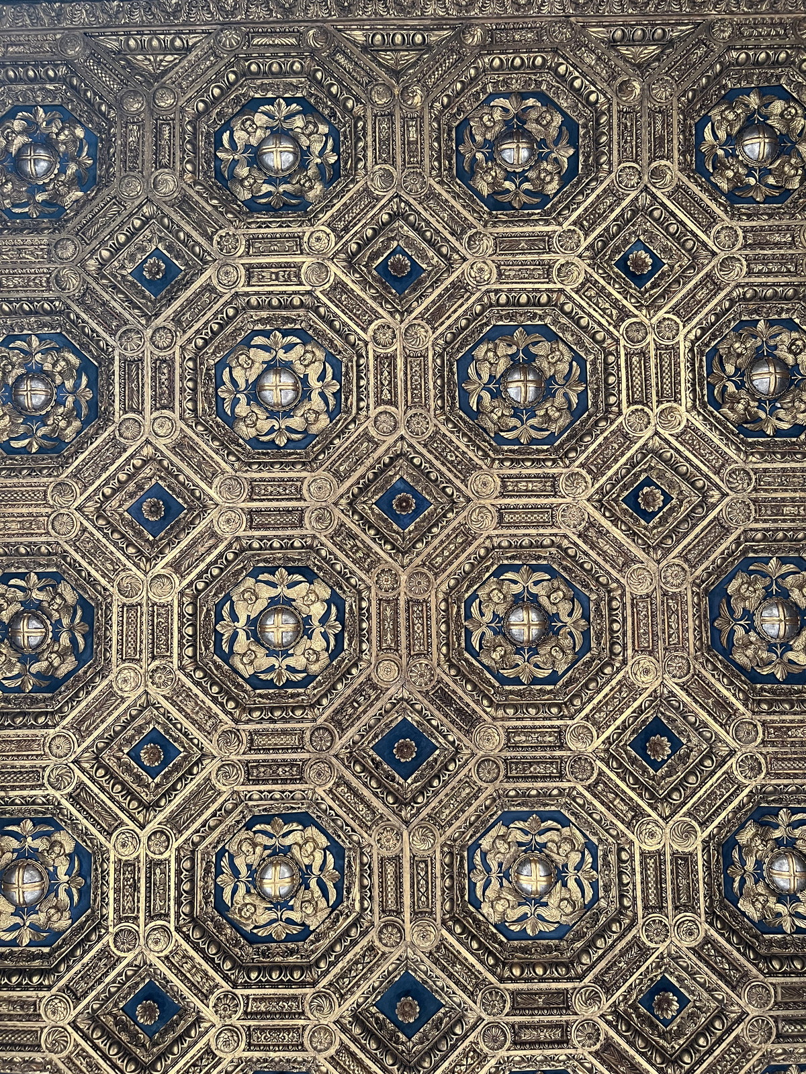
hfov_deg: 53.1
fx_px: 807
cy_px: 537
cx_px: 403
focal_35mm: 26
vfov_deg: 67.3
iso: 160
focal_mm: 5.7
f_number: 1.5
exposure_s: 1/60
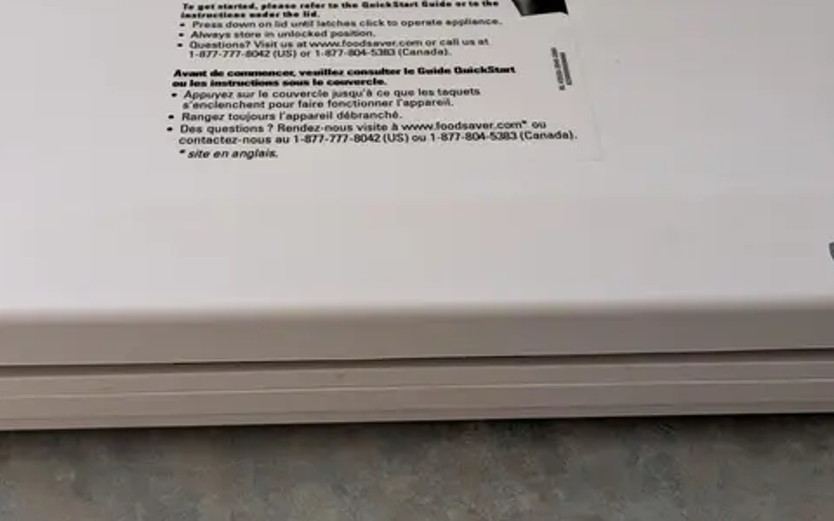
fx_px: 1205
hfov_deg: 38.1
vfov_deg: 24.3
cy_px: 161
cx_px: 368
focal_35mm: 53
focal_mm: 5.43
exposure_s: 1/24
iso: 255
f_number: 1.89
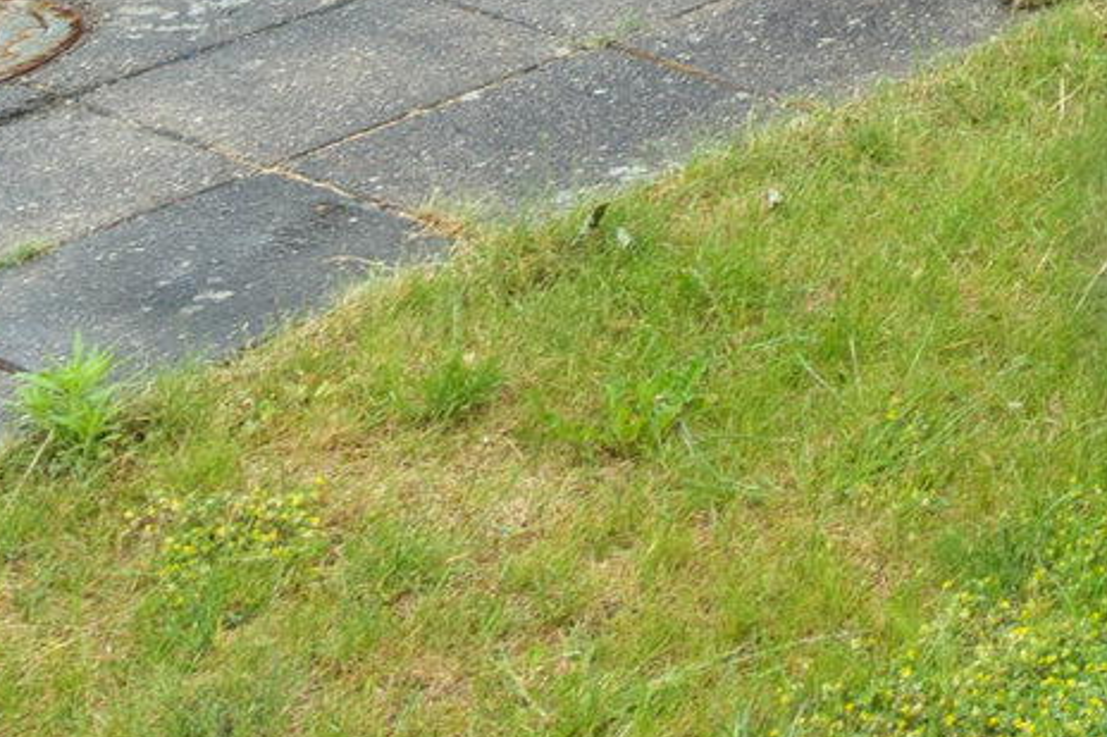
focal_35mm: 110
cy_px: -1290
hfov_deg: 15.0
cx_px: 2247
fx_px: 3381
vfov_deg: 10.1
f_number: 10
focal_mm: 17
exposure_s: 1/50
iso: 200
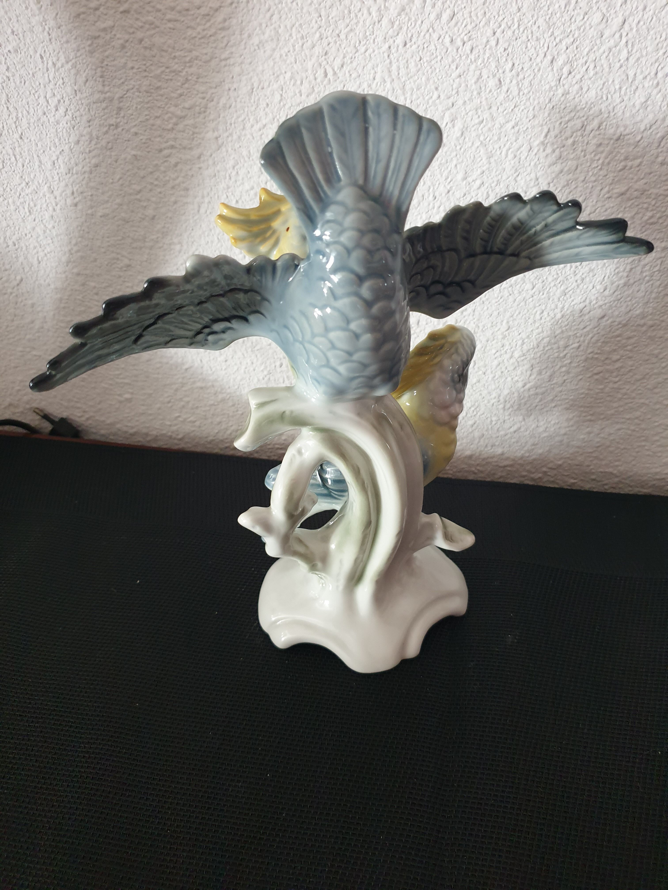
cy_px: 445
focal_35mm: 26
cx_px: 334
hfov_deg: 53.1
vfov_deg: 67.3
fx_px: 669
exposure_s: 1/27
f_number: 1.5
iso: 250
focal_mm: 4.3
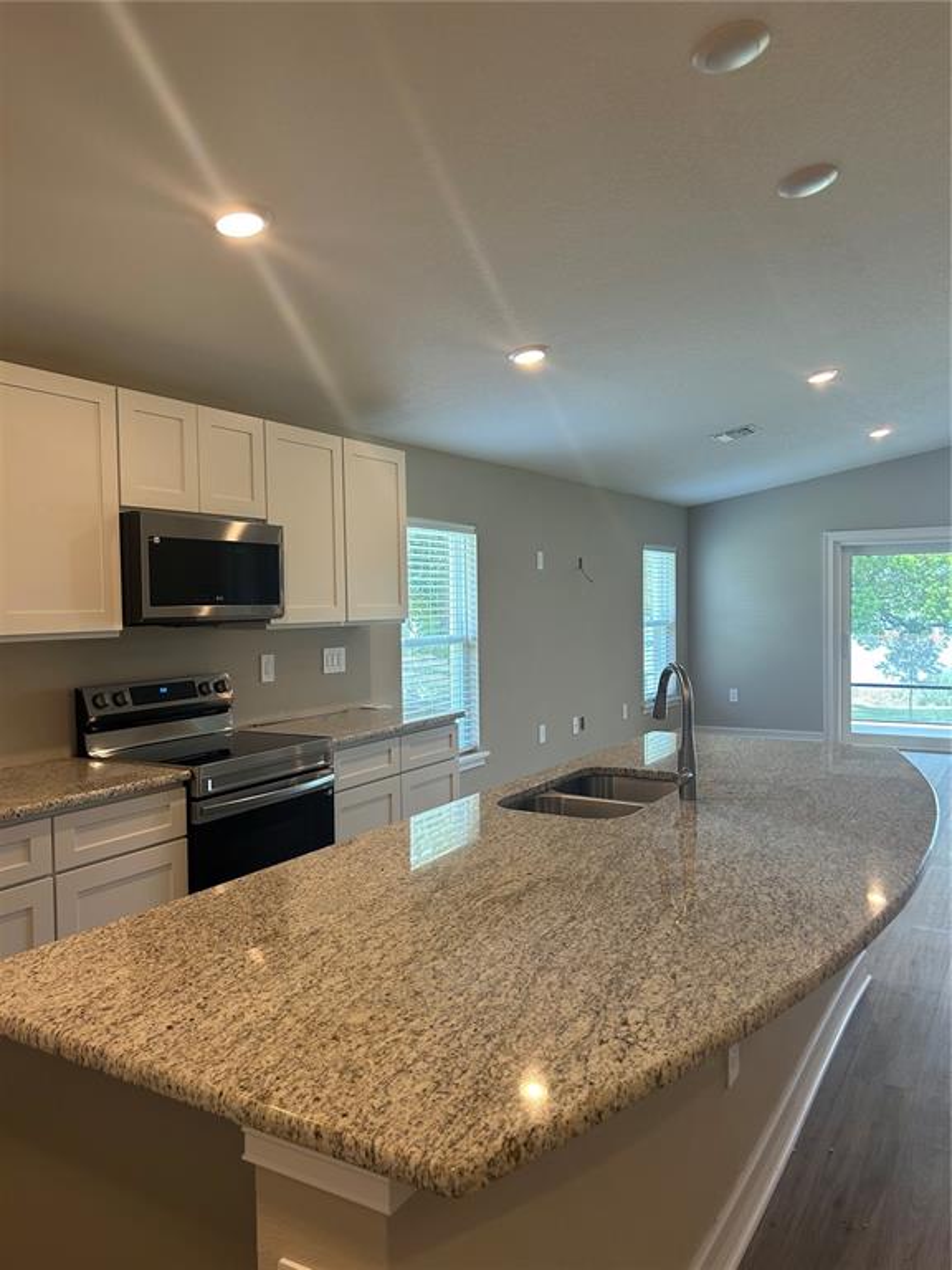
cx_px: 476
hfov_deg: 53.1
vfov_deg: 67.3
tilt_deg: -2.5
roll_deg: +0.5
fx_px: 953
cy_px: 635
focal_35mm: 26
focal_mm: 5.7
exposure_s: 1/120
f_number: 1.5
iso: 100
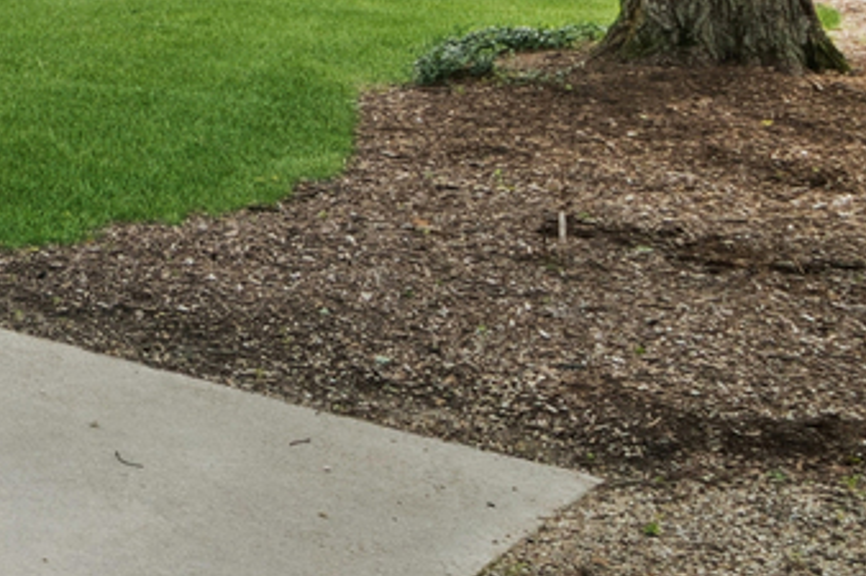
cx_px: -728
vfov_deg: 17.6
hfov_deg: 19.8
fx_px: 1731
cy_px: -195
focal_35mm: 72
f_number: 8
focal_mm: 10
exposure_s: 1/60
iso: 250
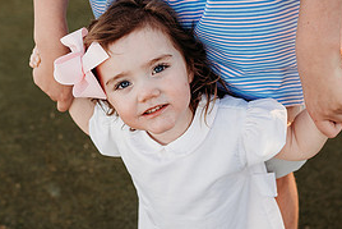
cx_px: 157
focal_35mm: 52
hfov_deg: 38.1
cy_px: 91
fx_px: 494
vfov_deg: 26.0
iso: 160
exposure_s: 1/640
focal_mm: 24
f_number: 2.5
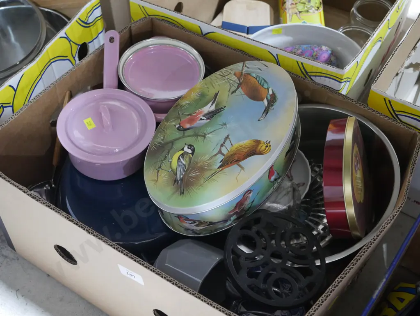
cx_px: 210
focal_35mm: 50
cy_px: 158
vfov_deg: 29.1
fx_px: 607
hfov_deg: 38.2
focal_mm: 25
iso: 3200
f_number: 5.3
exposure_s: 1/25
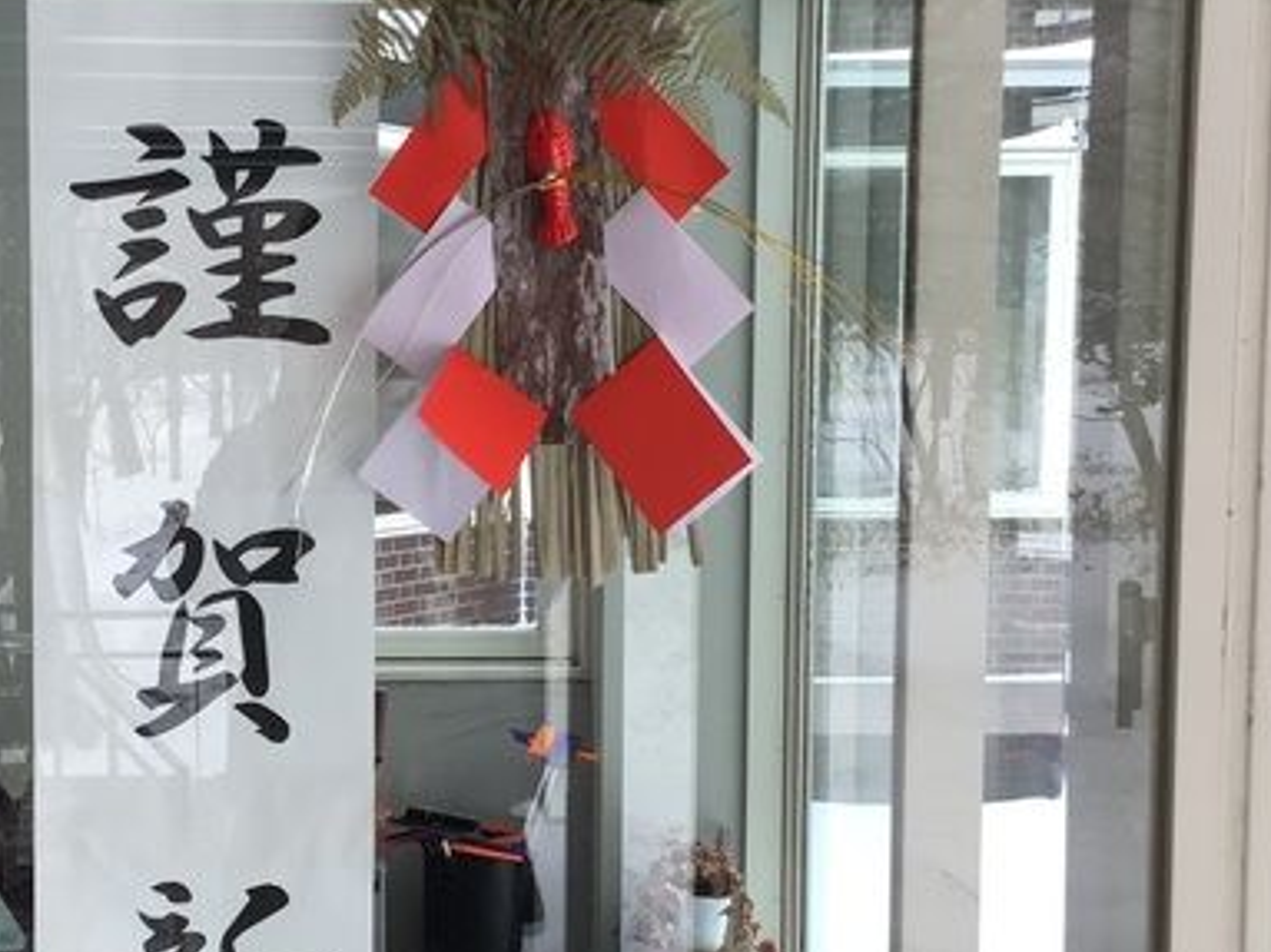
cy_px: 556
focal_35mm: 66
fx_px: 2423
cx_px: 446
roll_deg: -1.7
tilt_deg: -7.1
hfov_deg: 29.2
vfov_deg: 22.2
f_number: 2.4
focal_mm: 3.3
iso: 40
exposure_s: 1/120
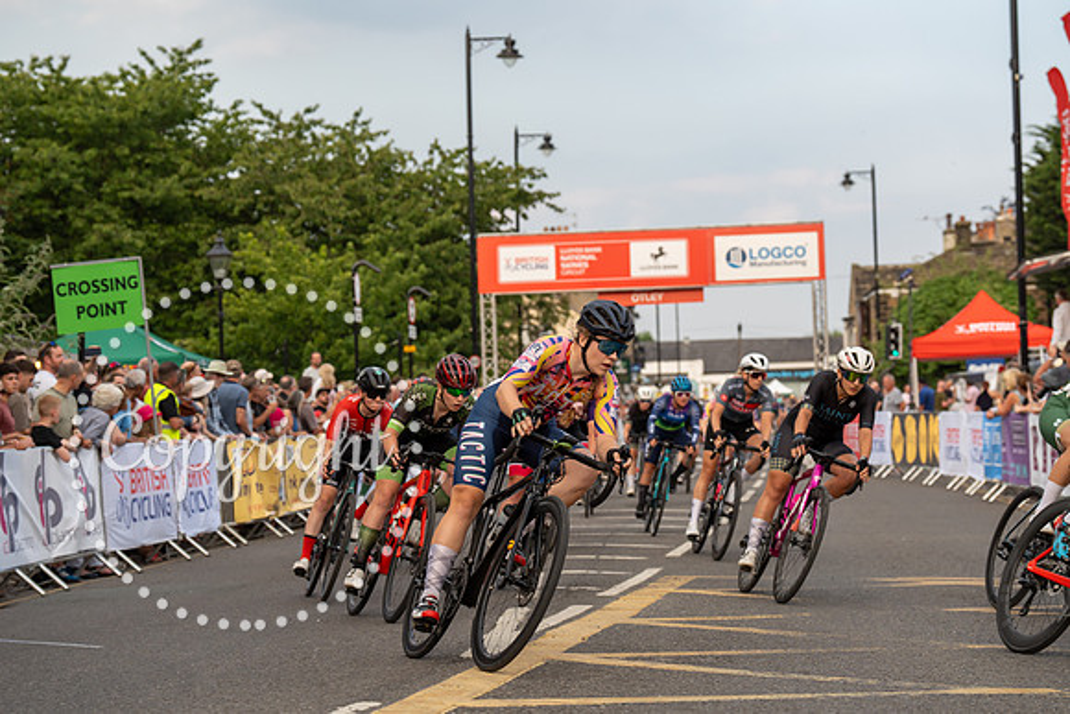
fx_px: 2467
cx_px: 535
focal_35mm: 83
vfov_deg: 16.5
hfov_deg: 24.5
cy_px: 357
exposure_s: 1/1000
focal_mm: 83
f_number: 4.5
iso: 500
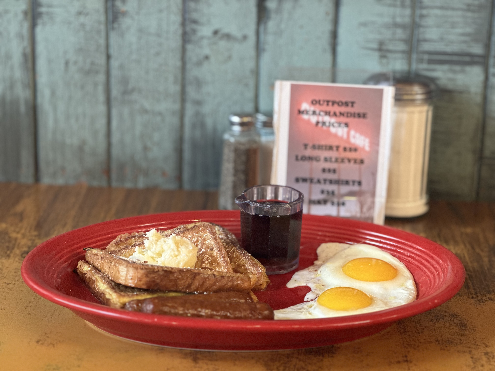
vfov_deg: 19.1
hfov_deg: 25.3
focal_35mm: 77
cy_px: 186
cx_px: 248
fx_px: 1101
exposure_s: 1/40
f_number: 2.8
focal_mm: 9
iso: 250
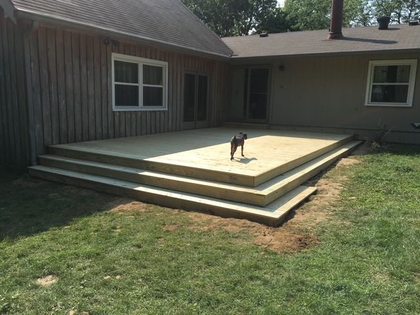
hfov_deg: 61.7
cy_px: 158
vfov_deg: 48.2
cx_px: 210
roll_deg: -0.4
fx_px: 352
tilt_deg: -8.7
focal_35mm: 29
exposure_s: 1/1374
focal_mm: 4.15
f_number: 2.2
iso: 25
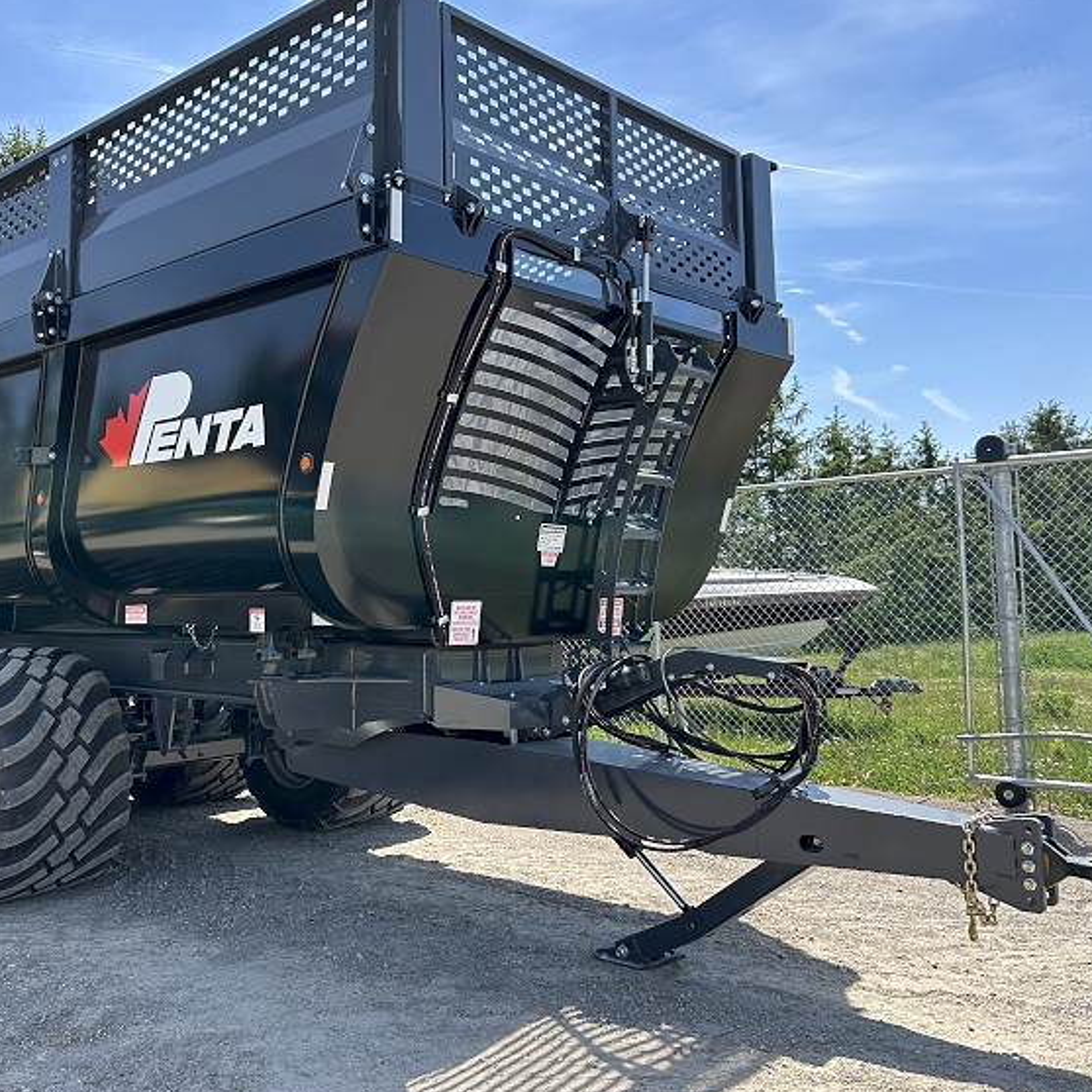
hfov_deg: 48.9
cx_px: 361
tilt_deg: +2.8
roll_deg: +2.3
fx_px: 1178
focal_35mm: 33
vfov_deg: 49.7
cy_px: 545
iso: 50
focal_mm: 5.7
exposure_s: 1/1449
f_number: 1.5
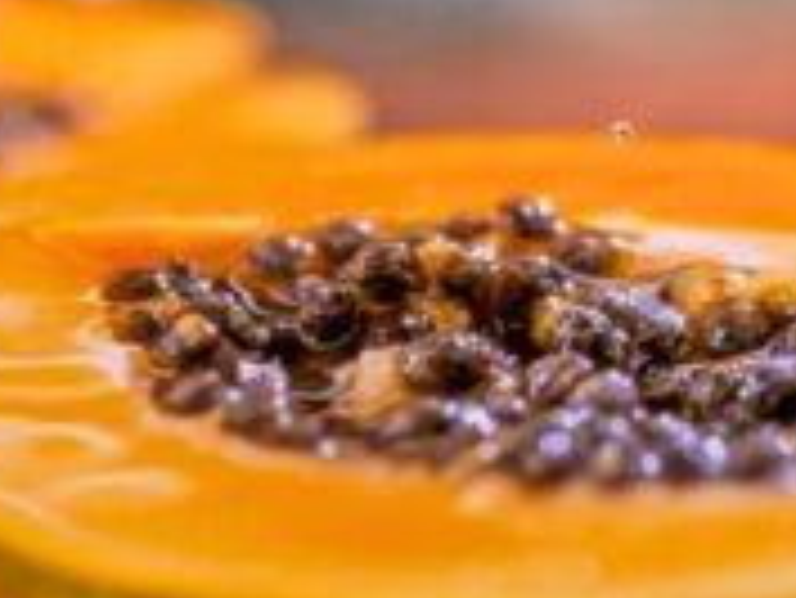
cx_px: 940
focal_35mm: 156
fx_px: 3590
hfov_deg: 12.4
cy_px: 531
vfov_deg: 9.5
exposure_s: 1/120
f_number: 1.73
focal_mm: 4.38
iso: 59
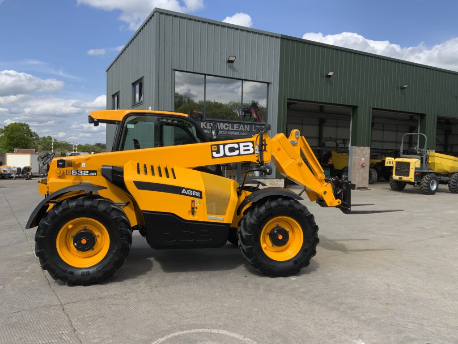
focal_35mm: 29
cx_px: 229
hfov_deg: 61.7
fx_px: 384
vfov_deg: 48.2
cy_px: 172
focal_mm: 3
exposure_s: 1/1626
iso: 16
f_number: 1.8
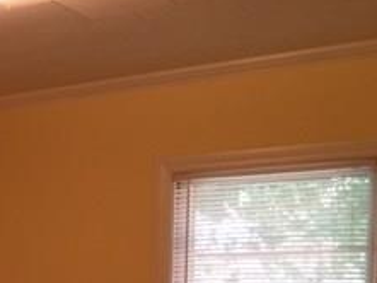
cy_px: 373
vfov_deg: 16.6
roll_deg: +0.4
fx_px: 915
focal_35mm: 84
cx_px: -113
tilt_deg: -5.2
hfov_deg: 21.1
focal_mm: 4.15
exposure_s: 1/30
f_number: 2.2
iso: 80
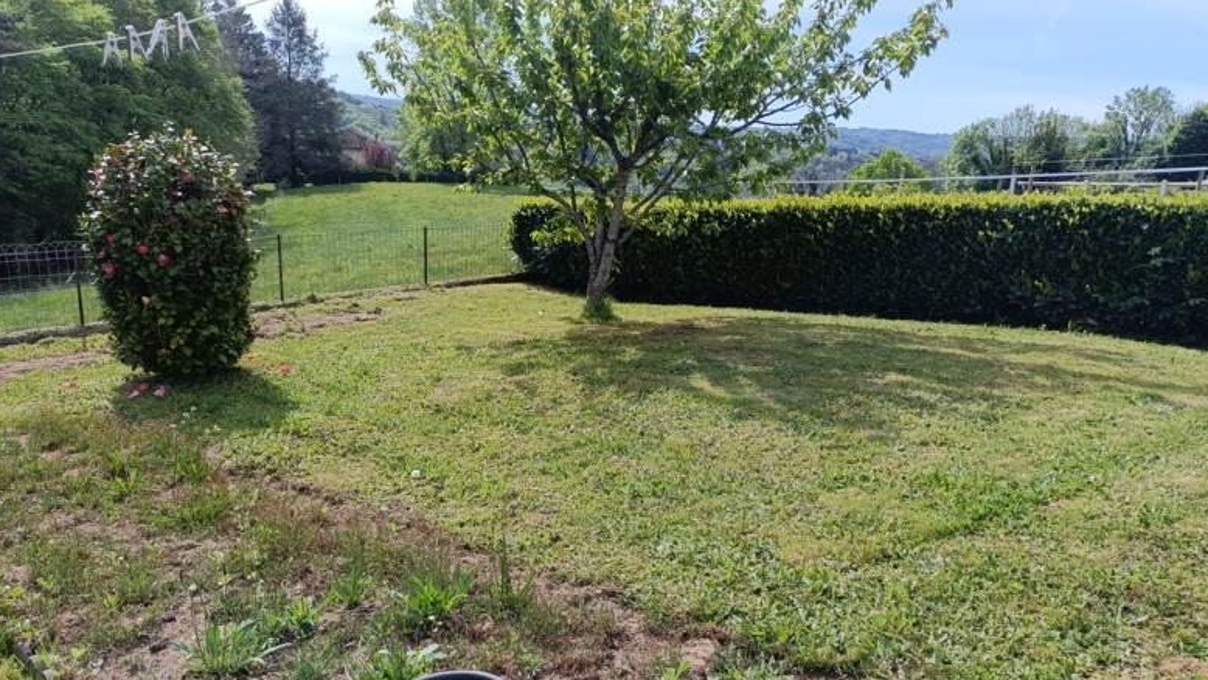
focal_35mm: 28
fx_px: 897
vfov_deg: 41.5
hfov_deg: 67.9
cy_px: 377
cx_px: 599
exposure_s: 1/973
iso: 50
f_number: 1.7
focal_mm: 4.7
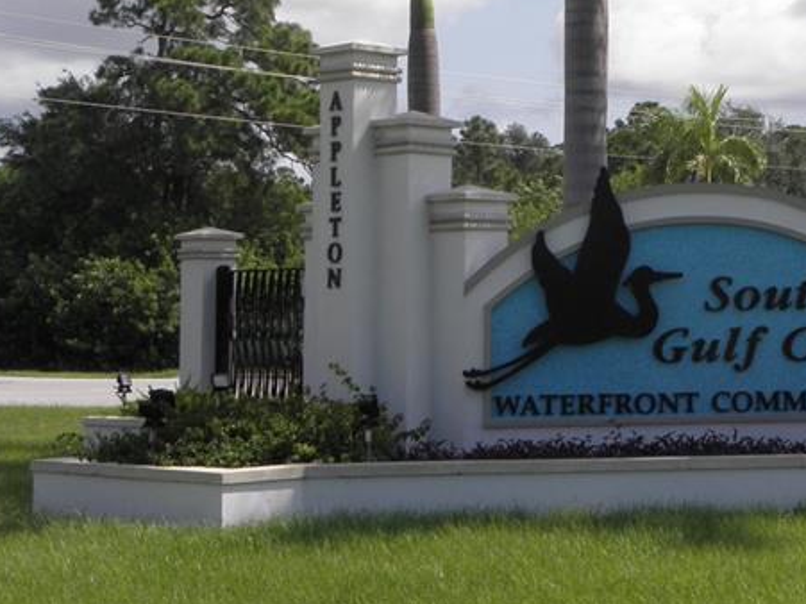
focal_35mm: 84
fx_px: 1955
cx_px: 835
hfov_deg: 22.3
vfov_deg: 17.4
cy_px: 127
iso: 64
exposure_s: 1/400
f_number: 5.6
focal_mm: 6.64
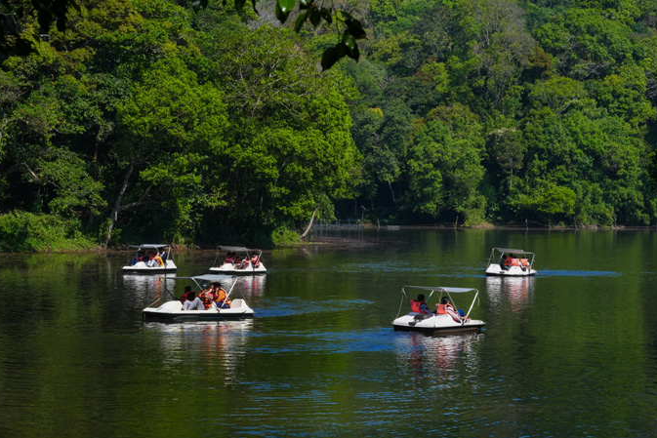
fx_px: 1844
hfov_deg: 20.2
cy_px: 237
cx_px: 317
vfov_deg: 13.6
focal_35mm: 101
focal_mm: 85
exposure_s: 1/250
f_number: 16
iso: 500
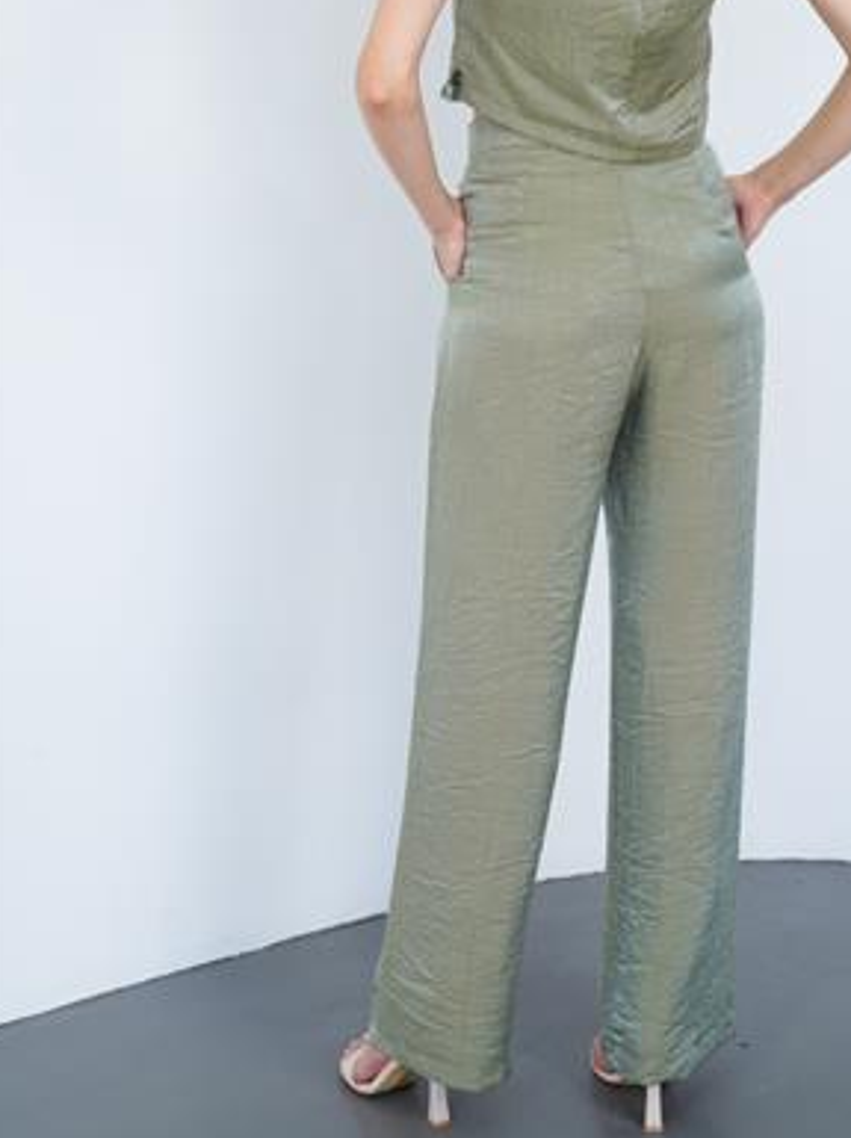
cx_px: 570
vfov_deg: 26.8
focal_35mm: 72
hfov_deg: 20.3
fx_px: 2364
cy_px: 304
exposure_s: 1/100
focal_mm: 48
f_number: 5.6
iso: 250
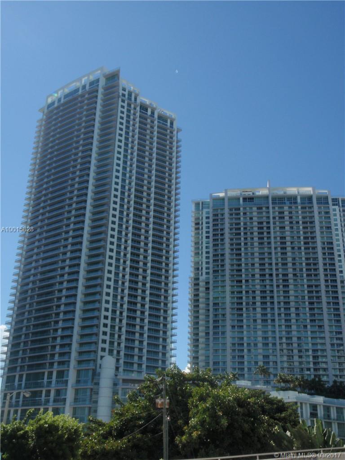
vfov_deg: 51.4
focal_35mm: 36
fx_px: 478
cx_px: 172
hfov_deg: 39.7
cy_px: 230
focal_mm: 6.53
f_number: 6.3
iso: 64
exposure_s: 1/320
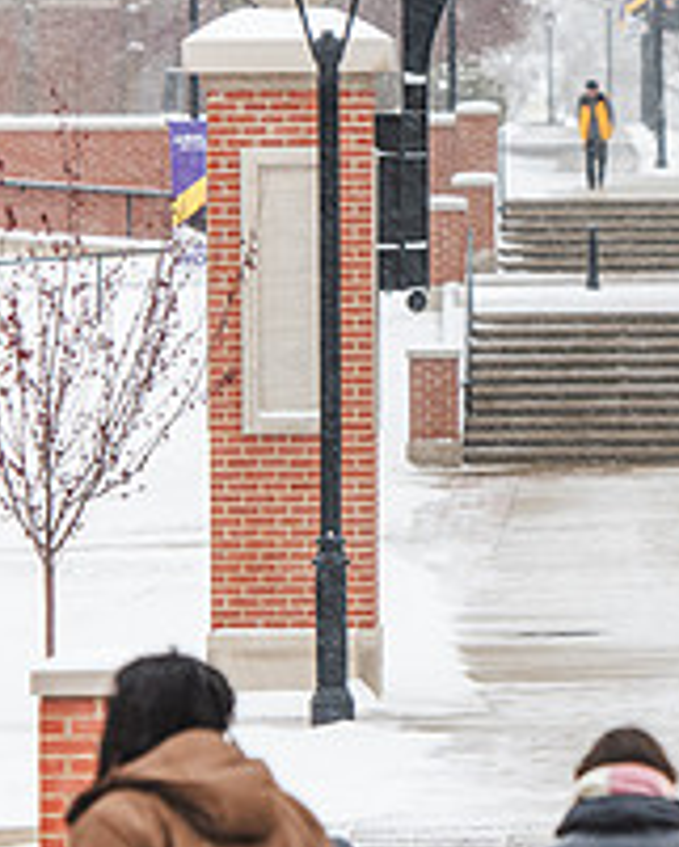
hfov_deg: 4.4
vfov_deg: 5.5
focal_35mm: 352
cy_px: 280
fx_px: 8835
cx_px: 709
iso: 320
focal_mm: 130
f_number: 4
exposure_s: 1/160
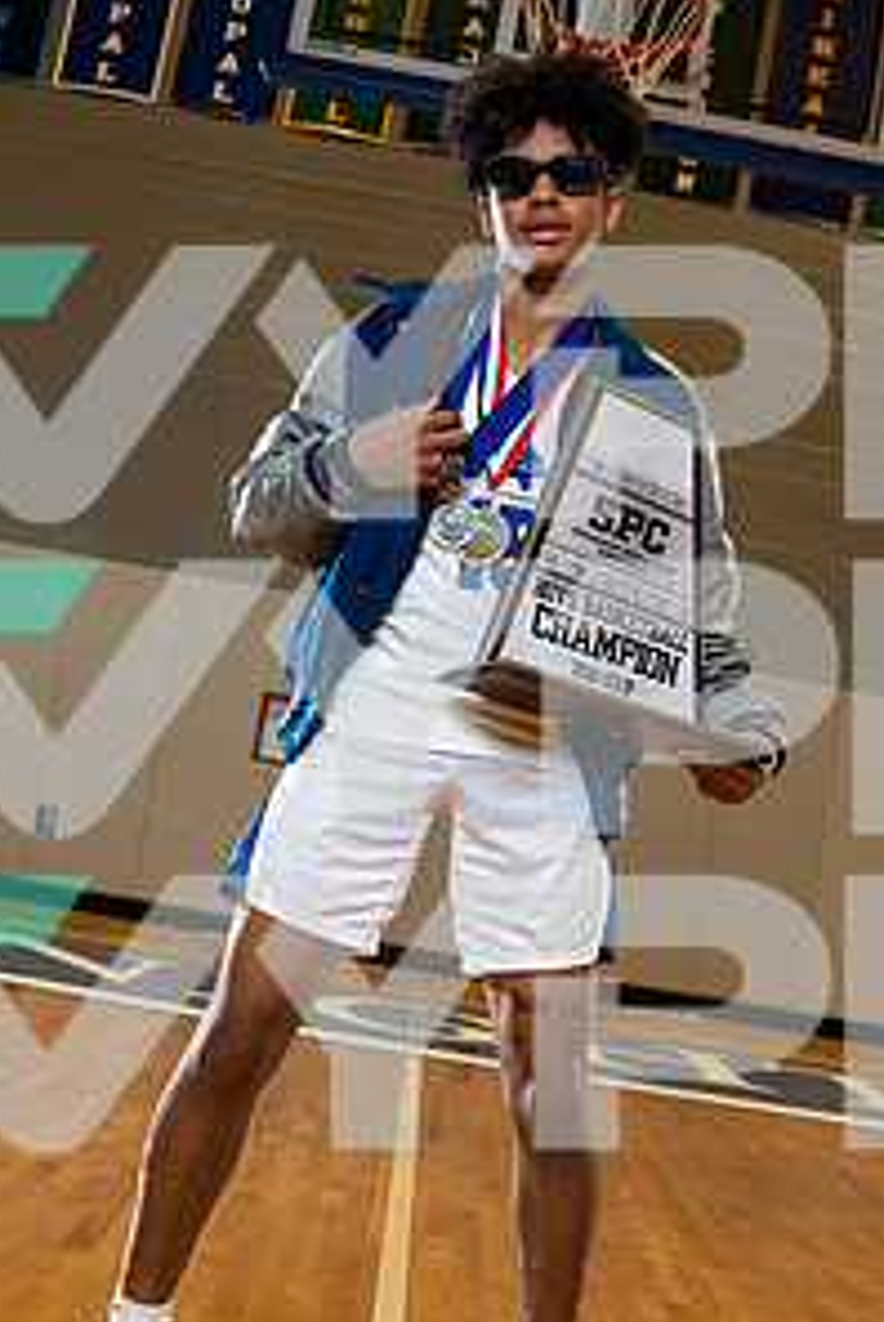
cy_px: 701
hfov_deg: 32.7
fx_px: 1507
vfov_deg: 47.3
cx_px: 491
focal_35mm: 41
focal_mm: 27
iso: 400
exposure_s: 1/125
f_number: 4
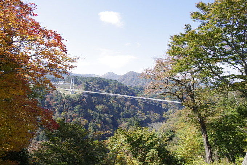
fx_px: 185
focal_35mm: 27
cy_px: 82
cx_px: 124
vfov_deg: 47.9
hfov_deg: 67.4
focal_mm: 18
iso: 200
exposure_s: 1/250
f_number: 5.6
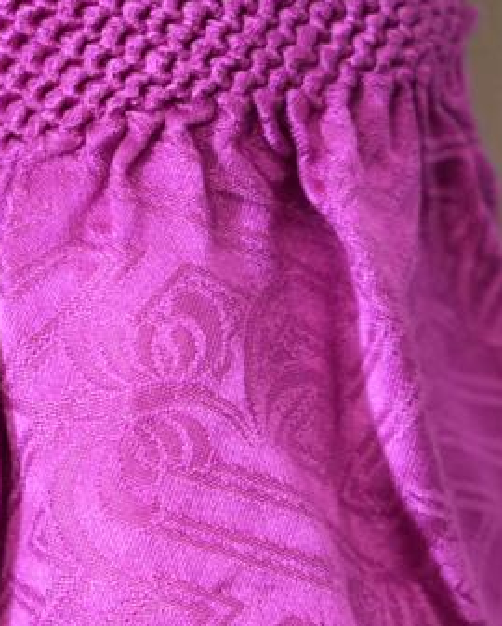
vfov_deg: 6.1
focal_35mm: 317
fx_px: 5882
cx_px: -240
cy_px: 627
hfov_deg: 4.9
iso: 2000
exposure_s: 1/80
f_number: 5.6
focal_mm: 105
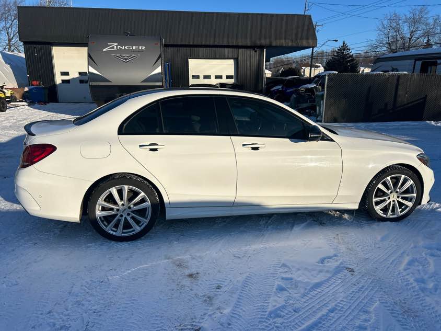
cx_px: 220
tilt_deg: -13.1
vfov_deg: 53.1
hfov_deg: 67.3
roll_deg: +0.6
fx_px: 331
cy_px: 166
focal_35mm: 26
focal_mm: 5.7
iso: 50
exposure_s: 1/8696
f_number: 1.5
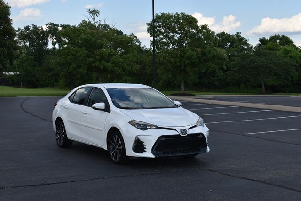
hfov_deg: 33.4
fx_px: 502
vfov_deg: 22.6
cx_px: 150
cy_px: 100
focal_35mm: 60
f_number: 8
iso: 140
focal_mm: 40
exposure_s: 1/250
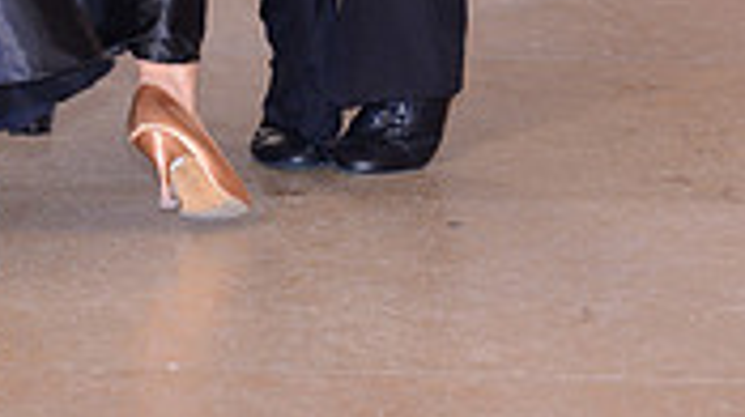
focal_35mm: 469
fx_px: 9255
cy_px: -651
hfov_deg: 4.6
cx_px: 185
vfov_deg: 2.6
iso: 1600
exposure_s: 1/250
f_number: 5.6
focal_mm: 135
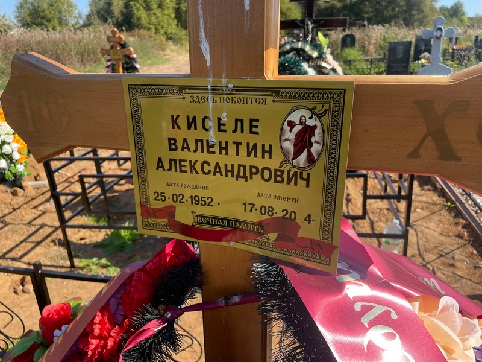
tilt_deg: -16.2
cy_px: 181
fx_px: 362
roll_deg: +2.9
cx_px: 241
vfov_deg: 53.1
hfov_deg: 67.3
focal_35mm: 26
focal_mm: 4.2
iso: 32
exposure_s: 1/1208
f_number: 1.6
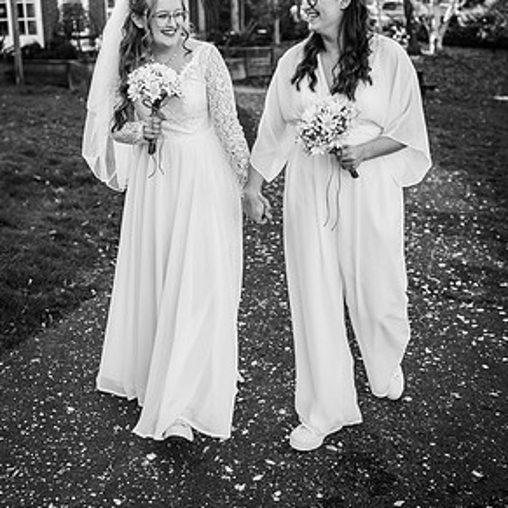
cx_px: 254
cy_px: 162
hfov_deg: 36.8
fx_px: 764
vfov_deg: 36.4
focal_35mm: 46
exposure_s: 1/800
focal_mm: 35
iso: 100
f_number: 2.5
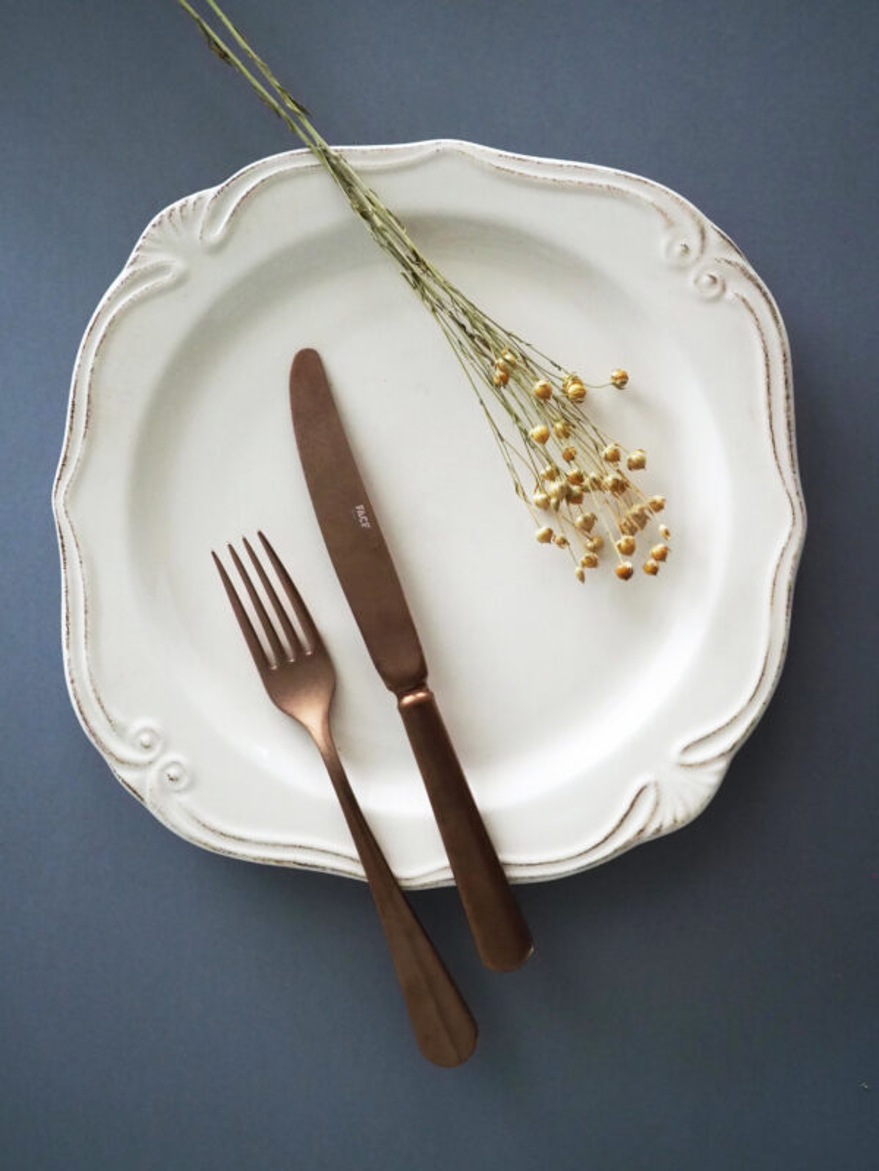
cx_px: 440
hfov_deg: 39.7
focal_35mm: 36
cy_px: 586
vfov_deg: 51.4
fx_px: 1219
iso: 2000
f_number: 2.8
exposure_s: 1/60
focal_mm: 18
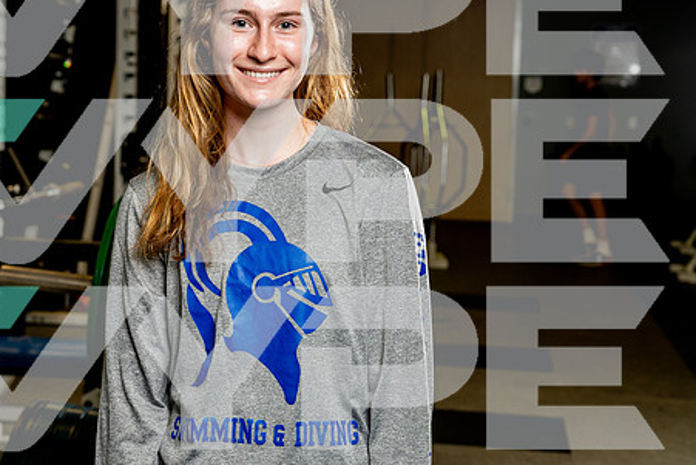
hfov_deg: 28.0
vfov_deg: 18.9
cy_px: 182
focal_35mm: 72
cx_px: 276
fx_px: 1392
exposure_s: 1/250
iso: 320
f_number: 5.6
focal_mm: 56
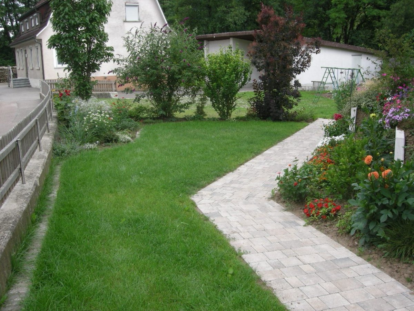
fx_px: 431
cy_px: 156
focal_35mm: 36
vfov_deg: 39.7
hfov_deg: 51.4
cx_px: 207
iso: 64
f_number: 4.3
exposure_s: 1/115
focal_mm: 7.5
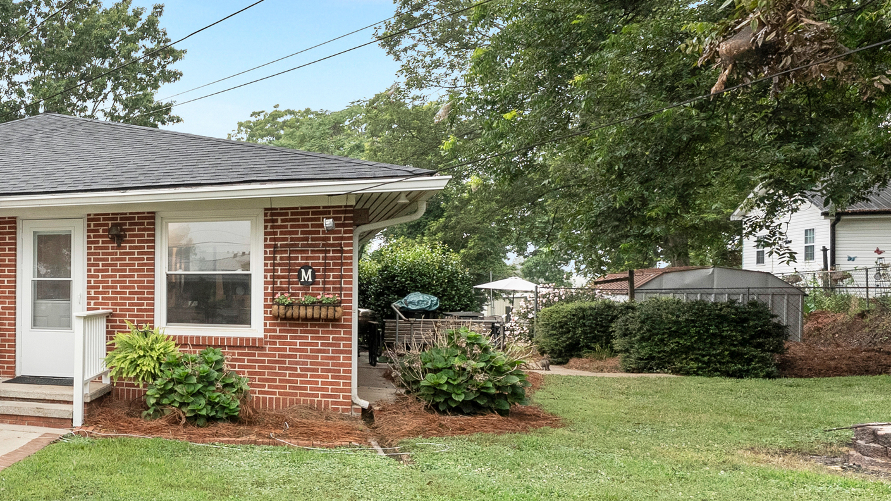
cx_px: -52
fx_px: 756
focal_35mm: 32
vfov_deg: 36.6
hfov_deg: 47.4
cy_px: 288
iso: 640
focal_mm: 14
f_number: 7.1
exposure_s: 1/200
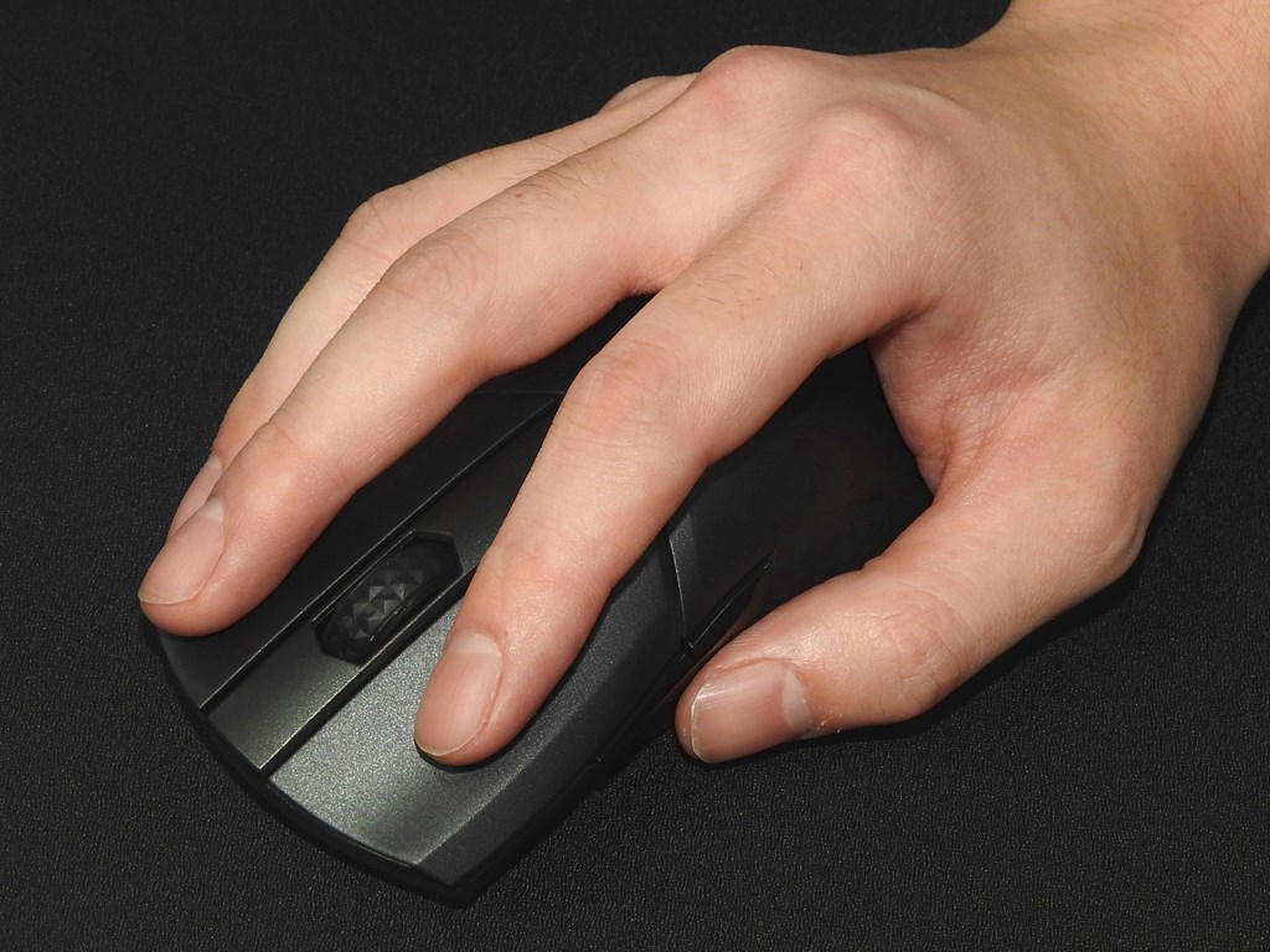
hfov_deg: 24.4
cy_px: 476
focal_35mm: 80
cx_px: 635
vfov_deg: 18.4
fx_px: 2935
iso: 200
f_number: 5
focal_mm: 14.3
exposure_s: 1/60
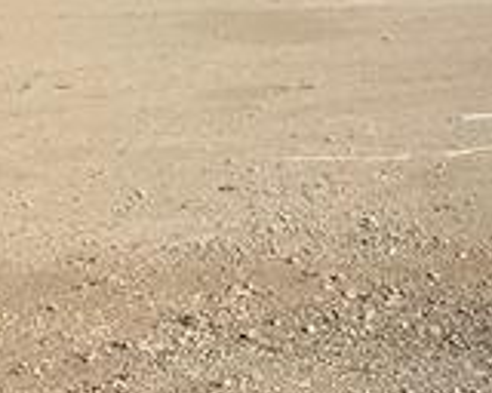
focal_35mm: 133
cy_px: 634
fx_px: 1937
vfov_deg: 11.0
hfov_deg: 12.5
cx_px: 1015
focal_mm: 3
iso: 25
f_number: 1.8
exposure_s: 1/912
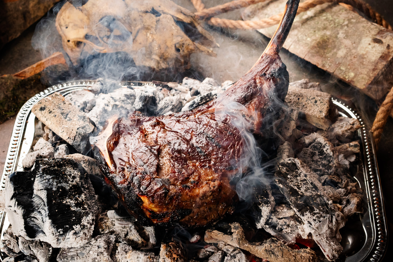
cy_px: 101
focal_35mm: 80
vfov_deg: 16.9
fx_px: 878
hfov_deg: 25.2
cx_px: 200
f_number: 9
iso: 1250
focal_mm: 55
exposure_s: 1/160
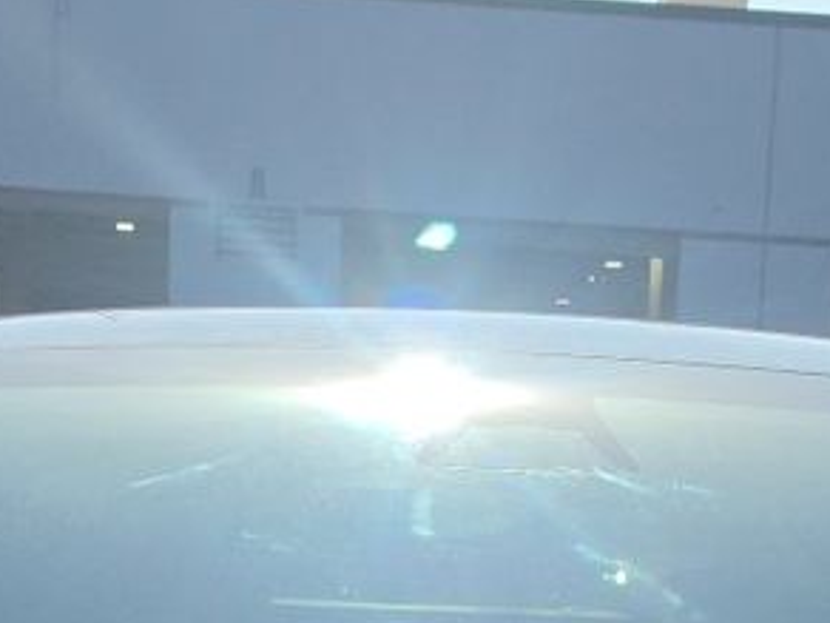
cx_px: 571
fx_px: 3021
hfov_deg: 15.6
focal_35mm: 126
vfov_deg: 10.3
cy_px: 1468
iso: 57
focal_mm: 6.5
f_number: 1.4
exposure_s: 1/7940
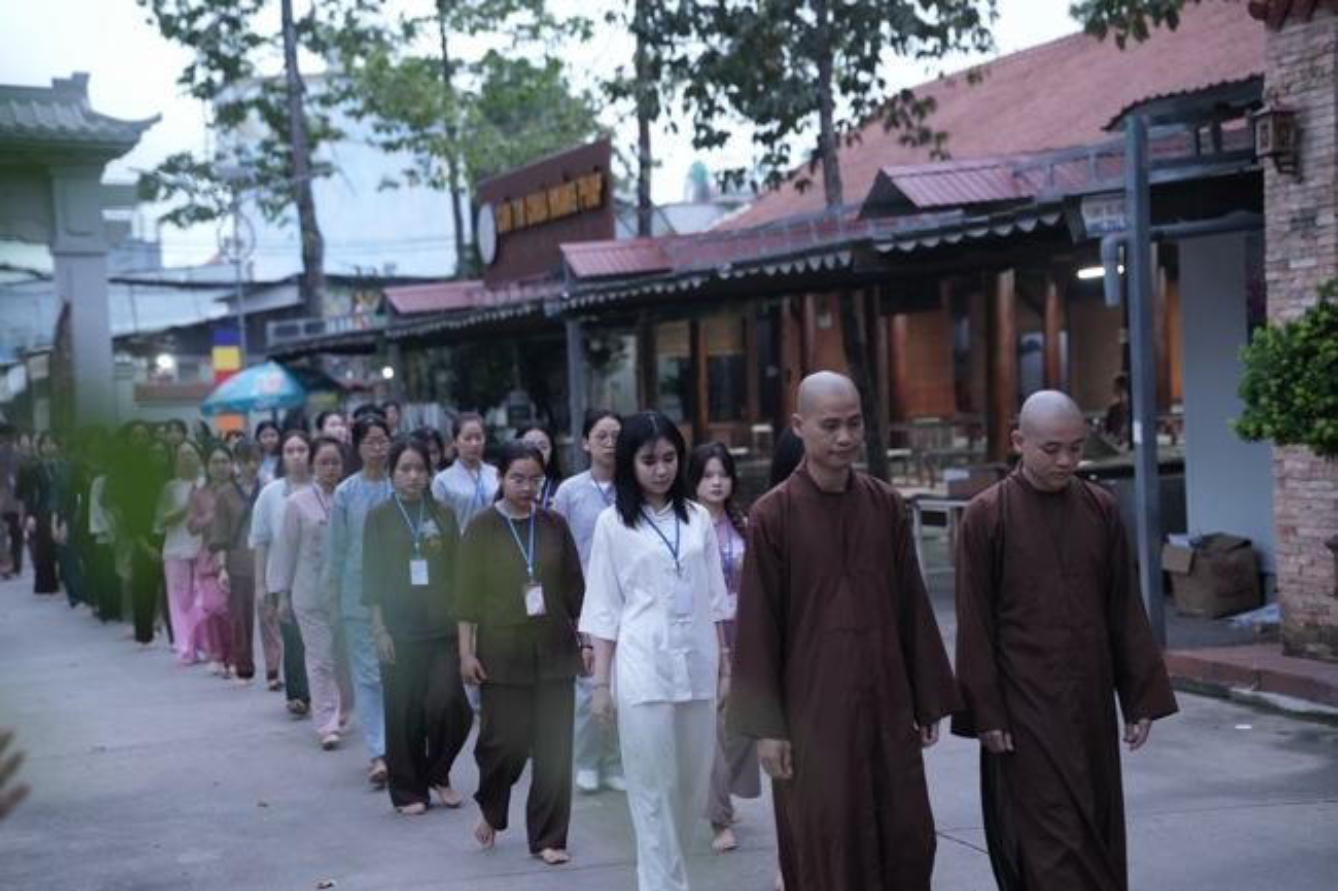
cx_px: 669
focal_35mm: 65
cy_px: 446
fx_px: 2415
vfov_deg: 20.9
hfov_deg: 31.0
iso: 4000
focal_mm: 65
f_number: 2.8
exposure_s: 1/250
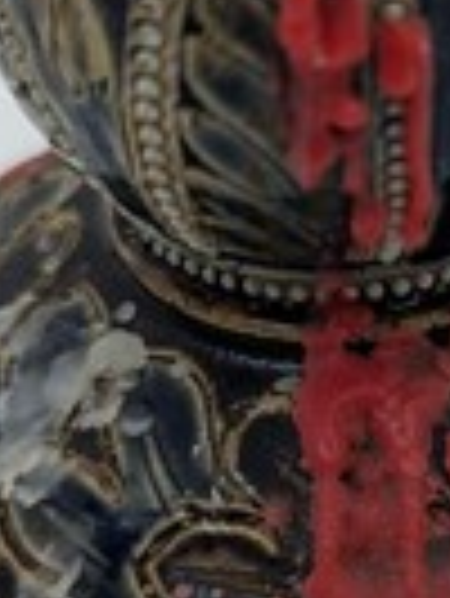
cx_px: 403
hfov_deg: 20.1
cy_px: 328
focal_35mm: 72
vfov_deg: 27.0
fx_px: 1246
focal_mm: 6.81
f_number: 1.85
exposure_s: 1/65.1
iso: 43
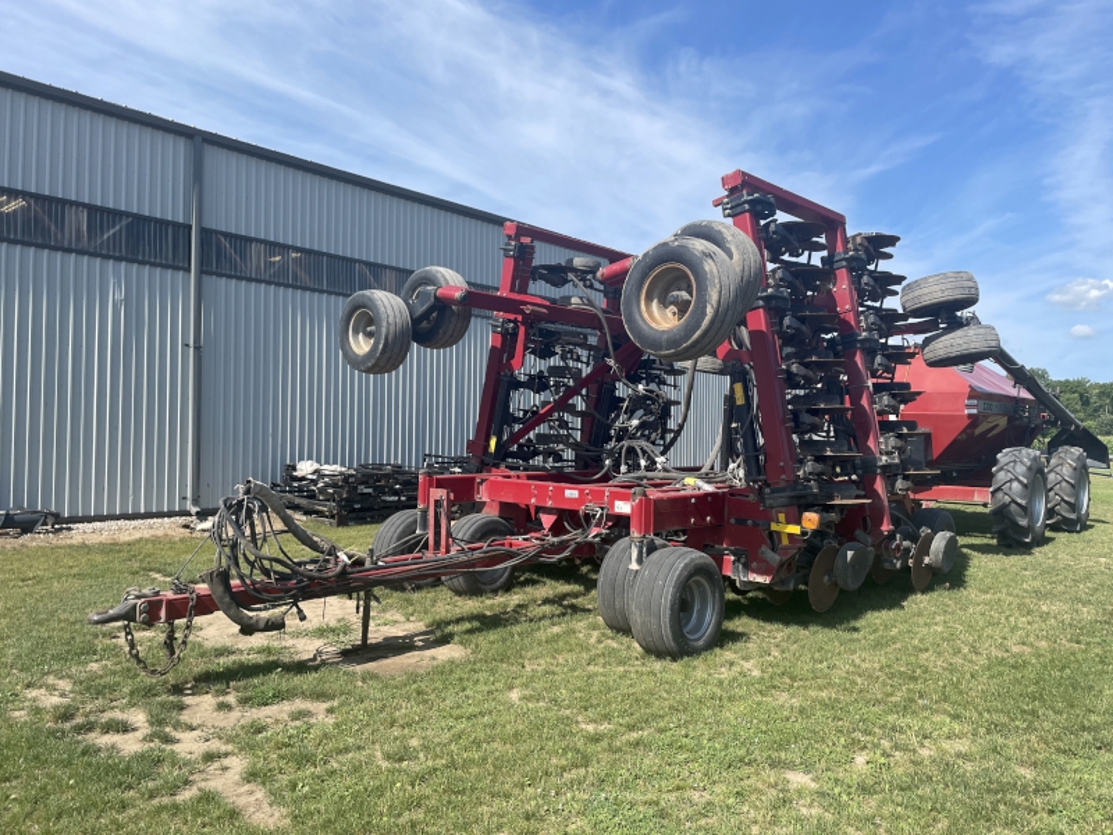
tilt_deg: +3.4
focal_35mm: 26
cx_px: 556
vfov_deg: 53.1
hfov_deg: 67.3
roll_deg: -0.8
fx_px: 836
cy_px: 418
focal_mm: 4.2
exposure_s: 1/2681
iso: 32
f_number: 1.6
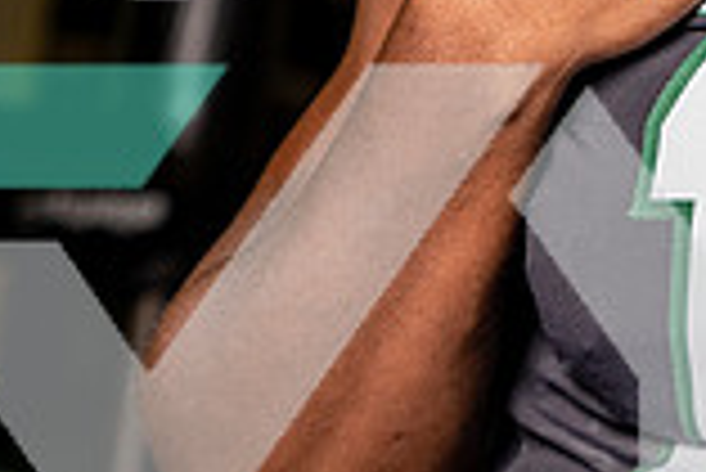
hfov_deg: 7.9
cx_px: 917
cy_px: -240
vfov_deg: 5.3
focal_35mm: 258
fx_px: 5064
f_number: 4.5
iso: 320
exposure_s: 1/500
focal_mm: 70
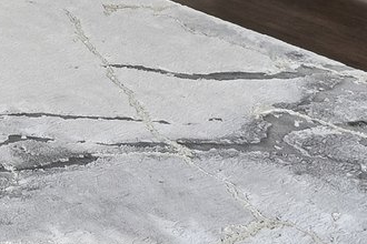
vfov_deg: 11.9
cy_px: -344
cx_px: -398
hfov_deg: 16.1
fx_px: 948
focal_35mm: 93
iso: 320
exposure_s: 1/15
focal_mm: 10
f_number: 8
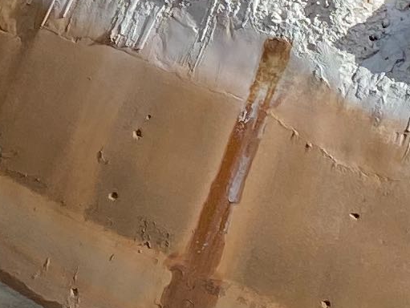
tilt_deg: -11.4
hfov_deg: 8.9
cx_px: -498
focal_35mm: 205
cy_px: -286
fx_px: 2430
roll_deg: -0.6
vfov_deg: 7.0
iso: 32
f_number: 1.8
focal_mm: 4.25
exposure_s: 1/1681
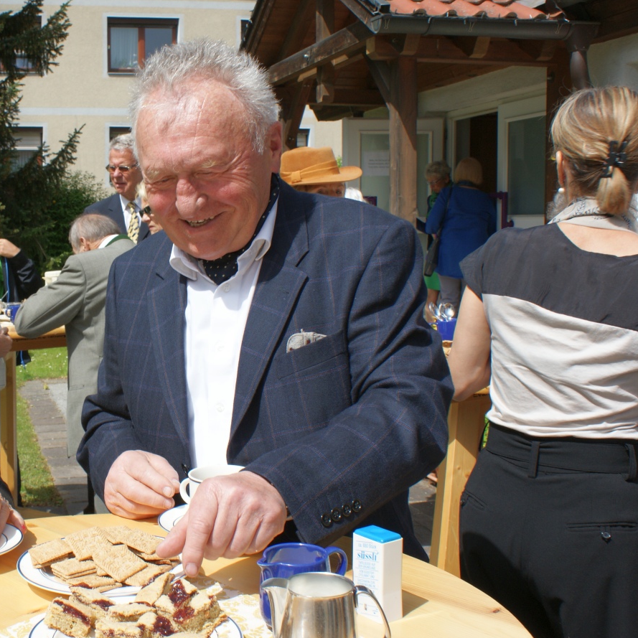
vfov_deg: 39.2
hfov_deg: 37.4
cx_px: 103
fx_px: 897
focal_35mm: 43
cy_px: 329
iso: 100
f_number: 10
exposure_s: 1/160
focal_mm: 20
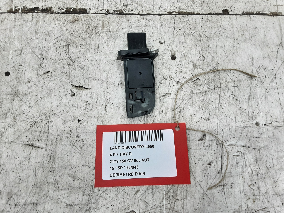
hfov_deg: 65.3
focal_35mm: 27
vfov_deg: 51.4
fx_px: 222
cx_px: 142
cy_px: 106
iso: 80
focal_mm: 2.91
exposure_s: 1/50
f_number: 1.9
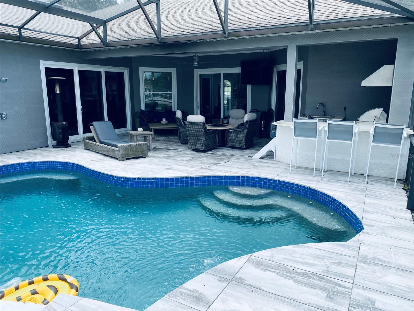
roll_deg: -0.8
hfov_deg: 67.3
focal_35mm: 26
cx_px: 207
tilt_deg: -12.5
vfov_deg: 53.1
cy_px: 156
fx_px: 311
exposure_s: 1/1043
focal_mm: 4.25
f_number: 1.8
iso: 32
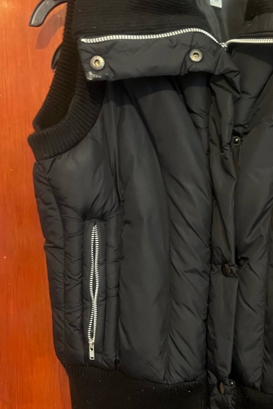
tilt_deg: -7.9
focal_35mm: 49
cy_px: 249
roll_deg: -2.5
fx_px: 557
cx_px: 240
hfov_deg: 26.7
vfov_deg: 40.1
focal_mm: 5.1
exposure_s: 1/30
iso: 640
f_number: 1.6
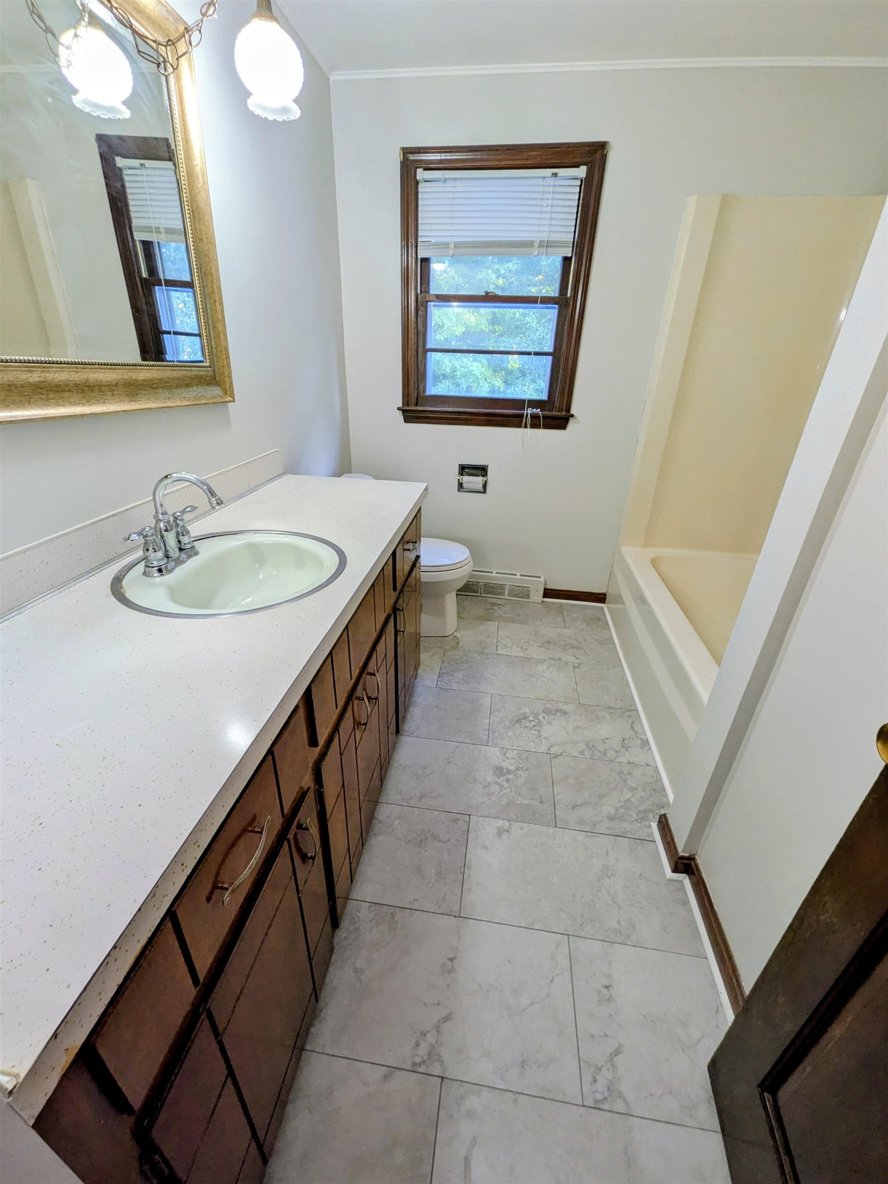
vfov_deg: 102.1
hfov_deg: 85.7
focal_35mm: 14
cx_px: 444
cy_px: 592
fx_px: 479
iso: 105
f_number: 2.2
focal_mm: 1.85
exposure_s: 1/60
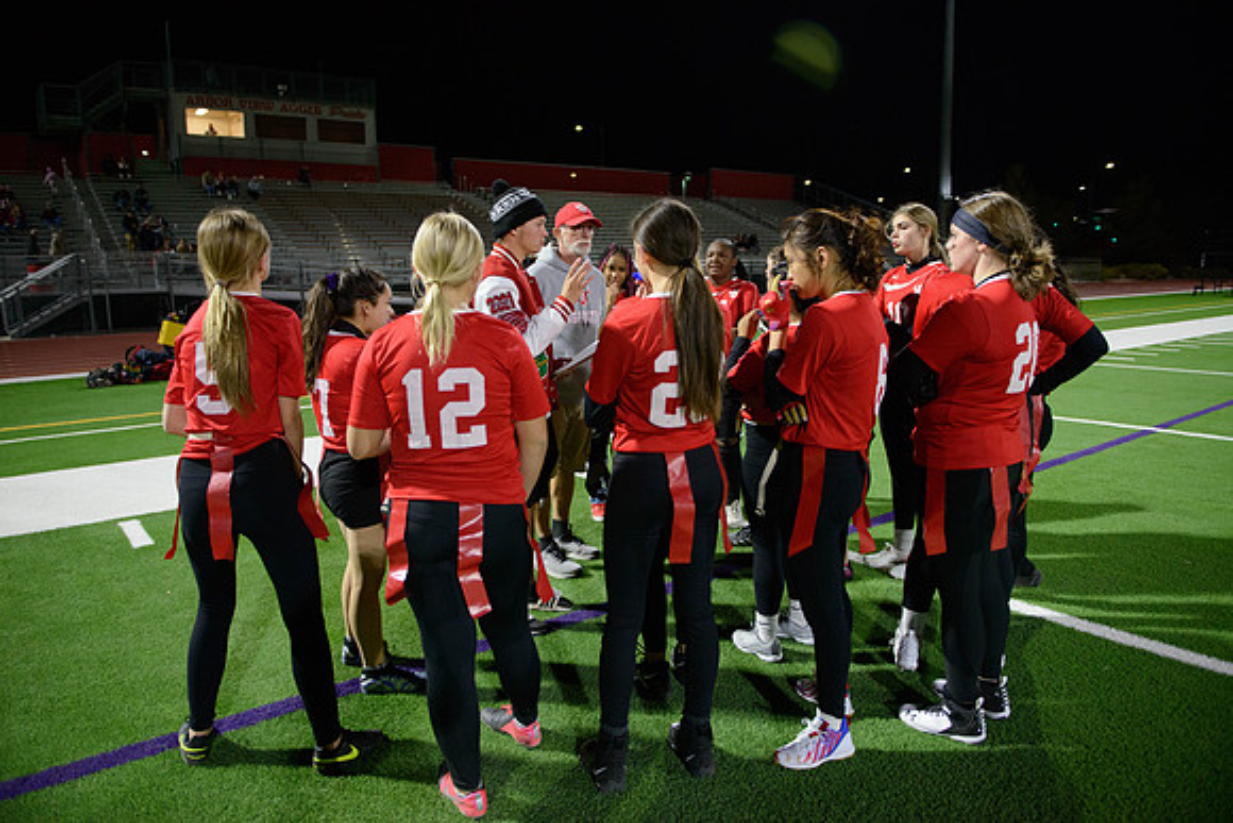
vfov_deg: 53.2
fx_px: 822
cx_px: 616
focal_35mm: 24
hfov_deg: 73.7
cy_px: 412
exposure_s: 1/320
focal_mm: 24
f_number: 2.8
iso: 3200
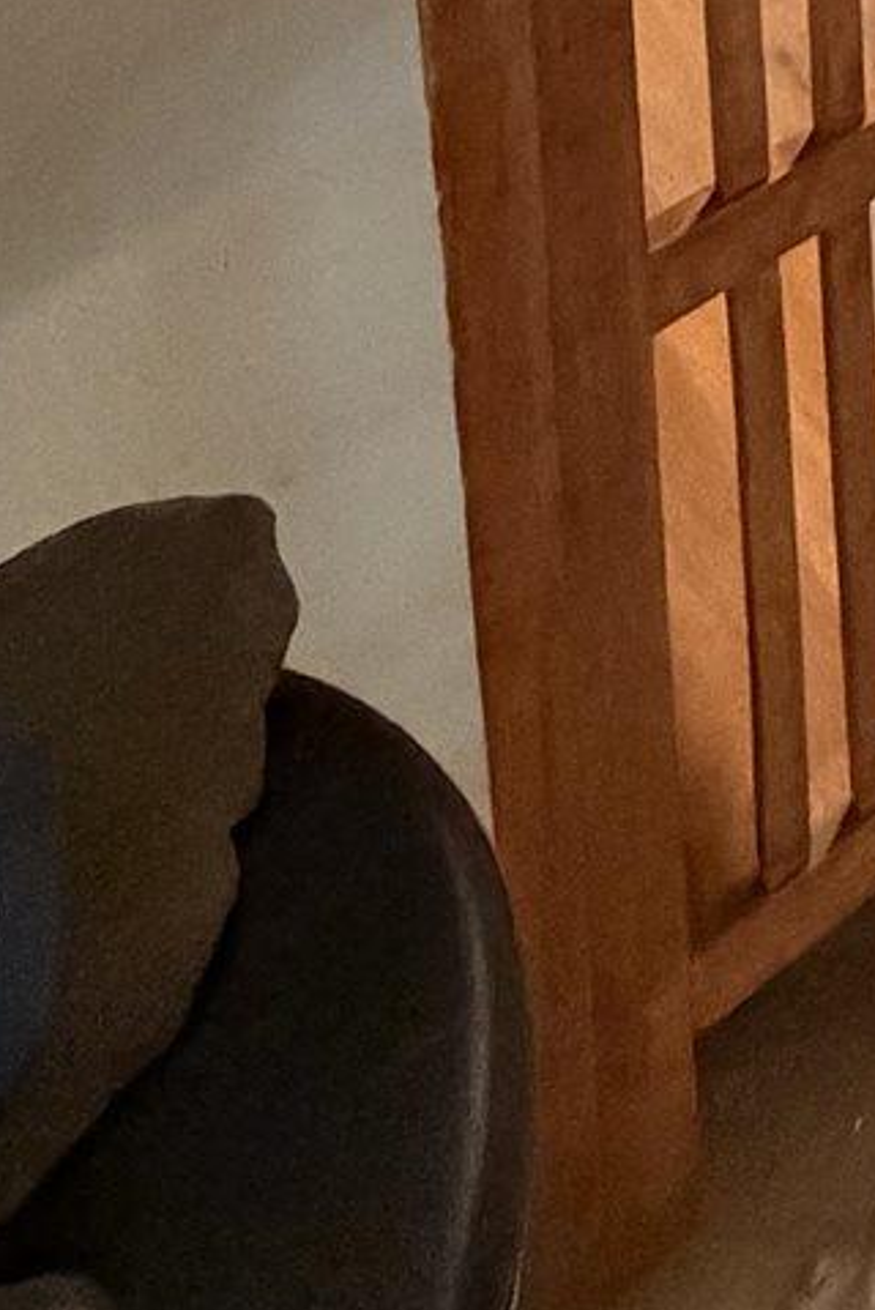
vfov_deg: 16.7
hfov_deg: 14.7
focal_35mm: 70
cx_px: 1911
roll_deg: -0.6
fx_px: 2548
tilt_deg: -7.7
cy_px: -1600
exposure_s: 1/60
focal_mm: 2.22
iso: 500
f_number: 2.2
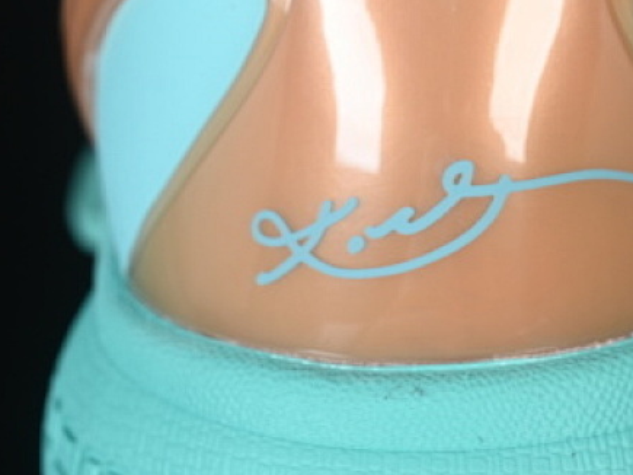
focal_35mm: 179
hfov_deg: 11.0
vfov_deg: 8.2
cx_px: 421
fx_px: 3272
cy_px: -15
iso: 160
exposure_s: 1/80
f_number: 7.1
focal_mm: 50
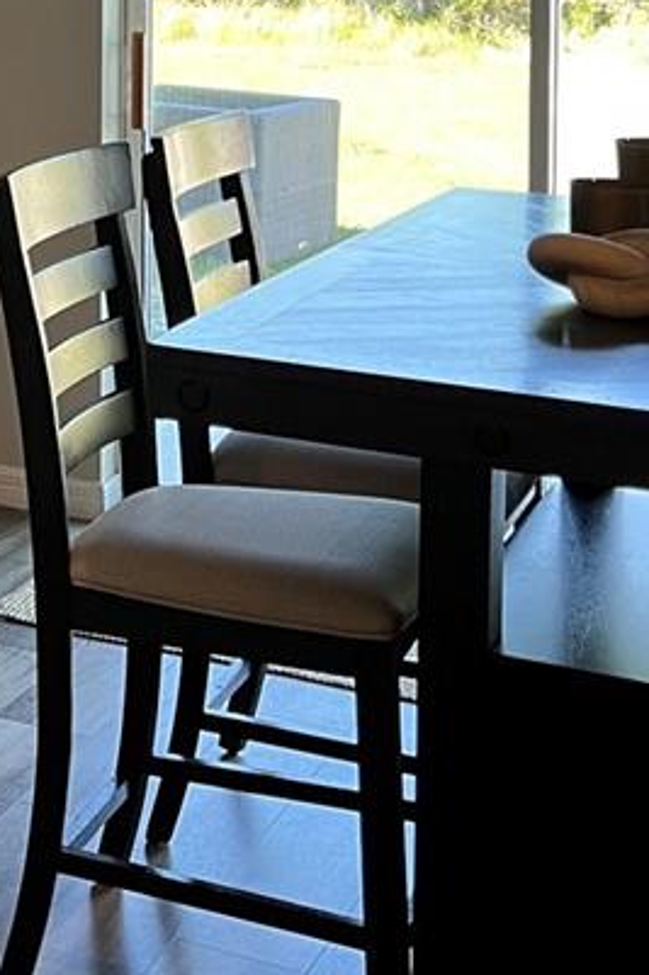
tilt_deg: -1.7
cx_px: -280
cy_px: -90
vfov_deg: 23.6
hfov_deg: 15.7
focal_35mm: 81
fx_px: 2192
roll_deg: +0.0
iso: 100
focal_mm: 5.7
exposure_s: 1/60
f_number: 1.5
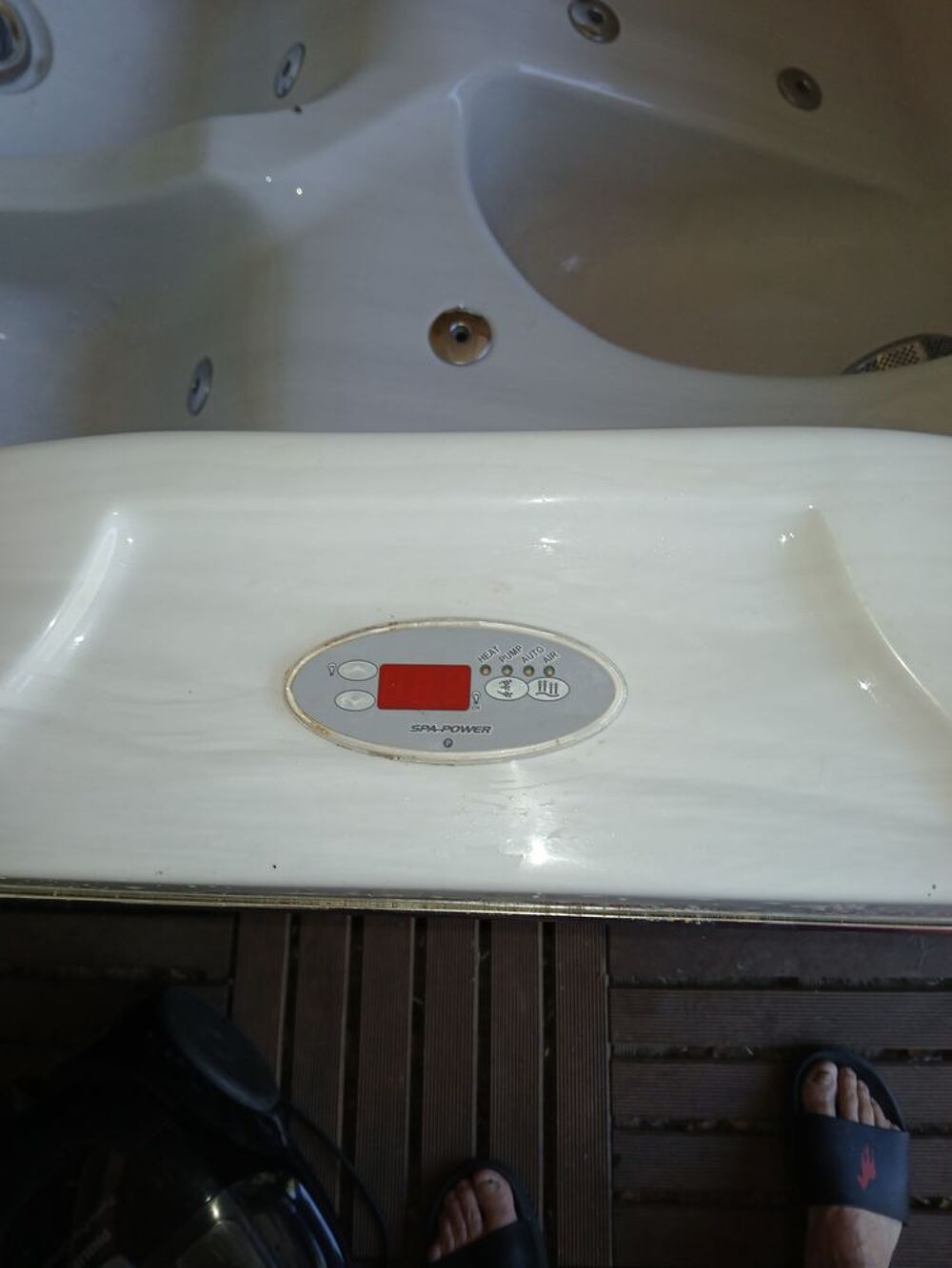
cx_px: 476
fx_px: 953
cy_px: 634
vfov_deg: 67.3
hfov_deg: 53.1
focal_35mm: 26
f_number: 1.8
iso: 32
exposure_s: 1/50
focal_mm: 3.98
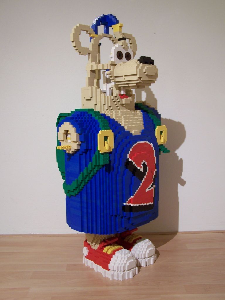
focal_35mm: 38
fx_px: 329
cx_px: 112
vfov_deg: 49.0
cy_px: 150
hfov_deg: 37.7
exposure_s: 1/2
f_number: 2.8
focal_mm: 6.3
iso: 80
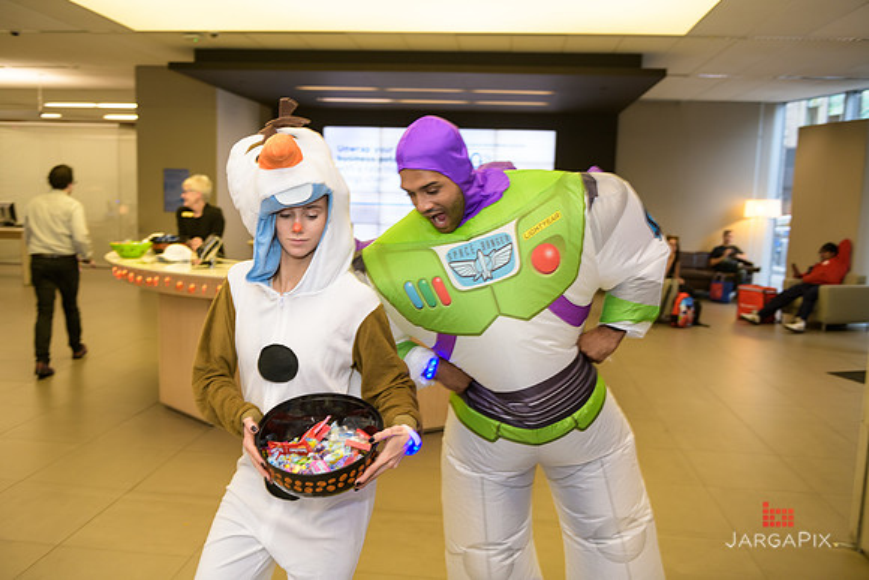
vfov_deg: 42.3
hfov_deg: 60.3
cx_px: 434
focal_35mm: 31
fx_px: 748
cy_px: 290
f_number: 3.2
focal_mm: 31
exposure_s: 1/100
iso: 800
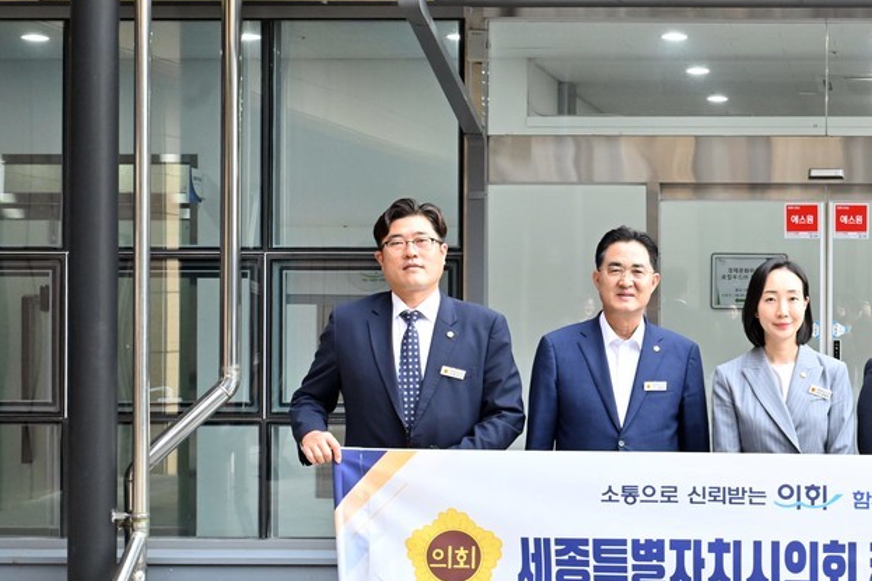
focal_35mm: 74
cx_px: 844
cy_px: 290
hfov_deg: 26.1
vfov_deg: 18.4
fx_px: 1792
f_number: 9
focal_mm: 36
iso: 1600
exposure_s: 1/320
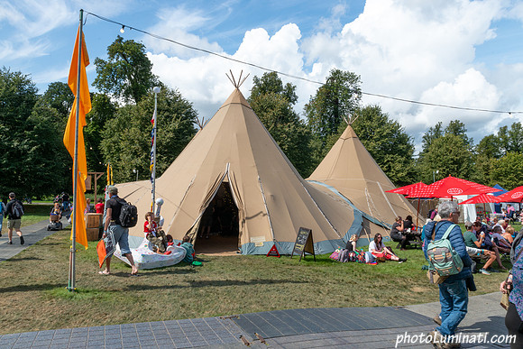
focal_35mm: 26
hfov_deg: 69.4
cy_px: 174
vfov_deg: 49.6
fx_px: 378
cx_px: 262
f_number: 22
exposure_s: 1/125
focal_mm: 26
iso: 400
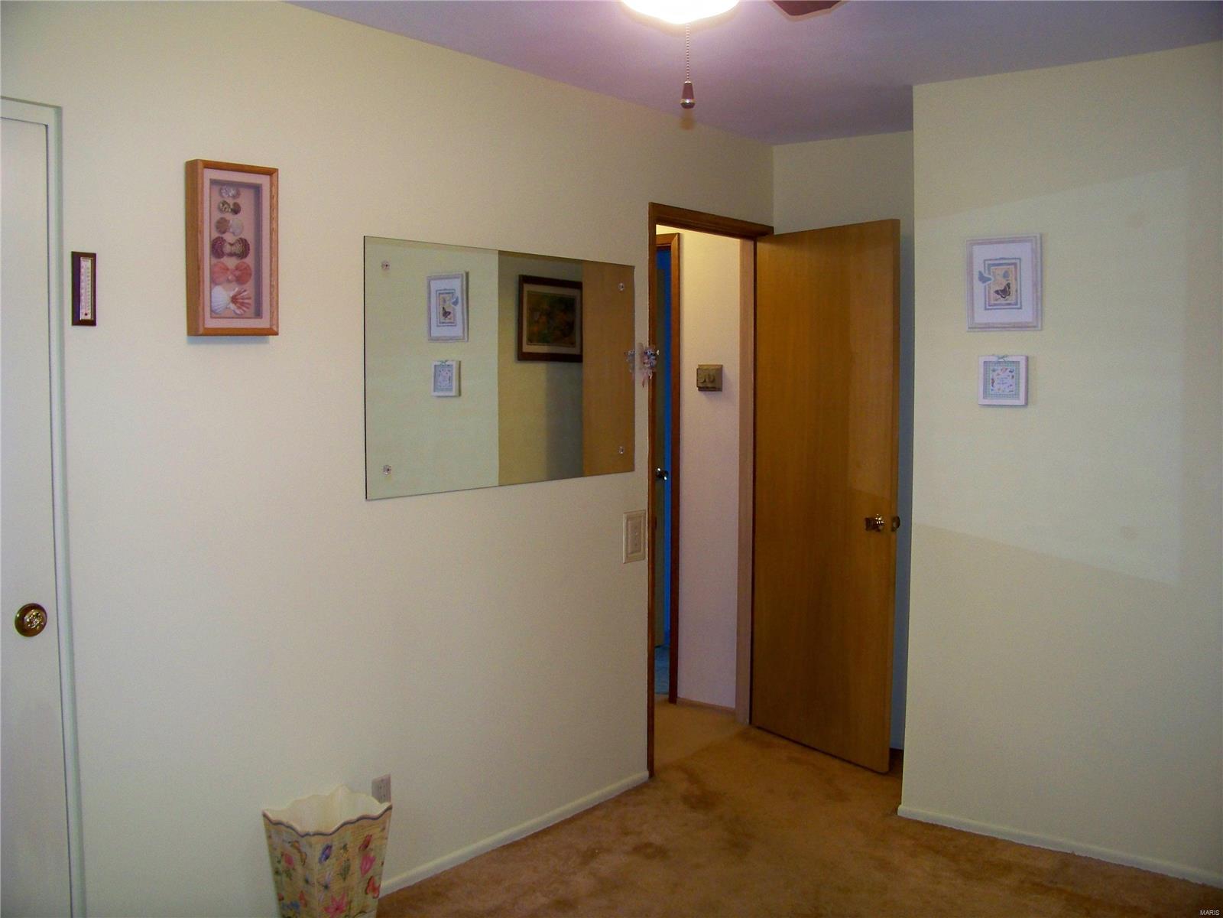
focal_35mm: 33
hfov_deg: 55.4
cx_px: 612
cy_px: 459
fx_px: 1166
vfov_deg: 42.9
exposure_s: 1/30
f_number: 2.8
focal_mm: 5.85
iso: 200
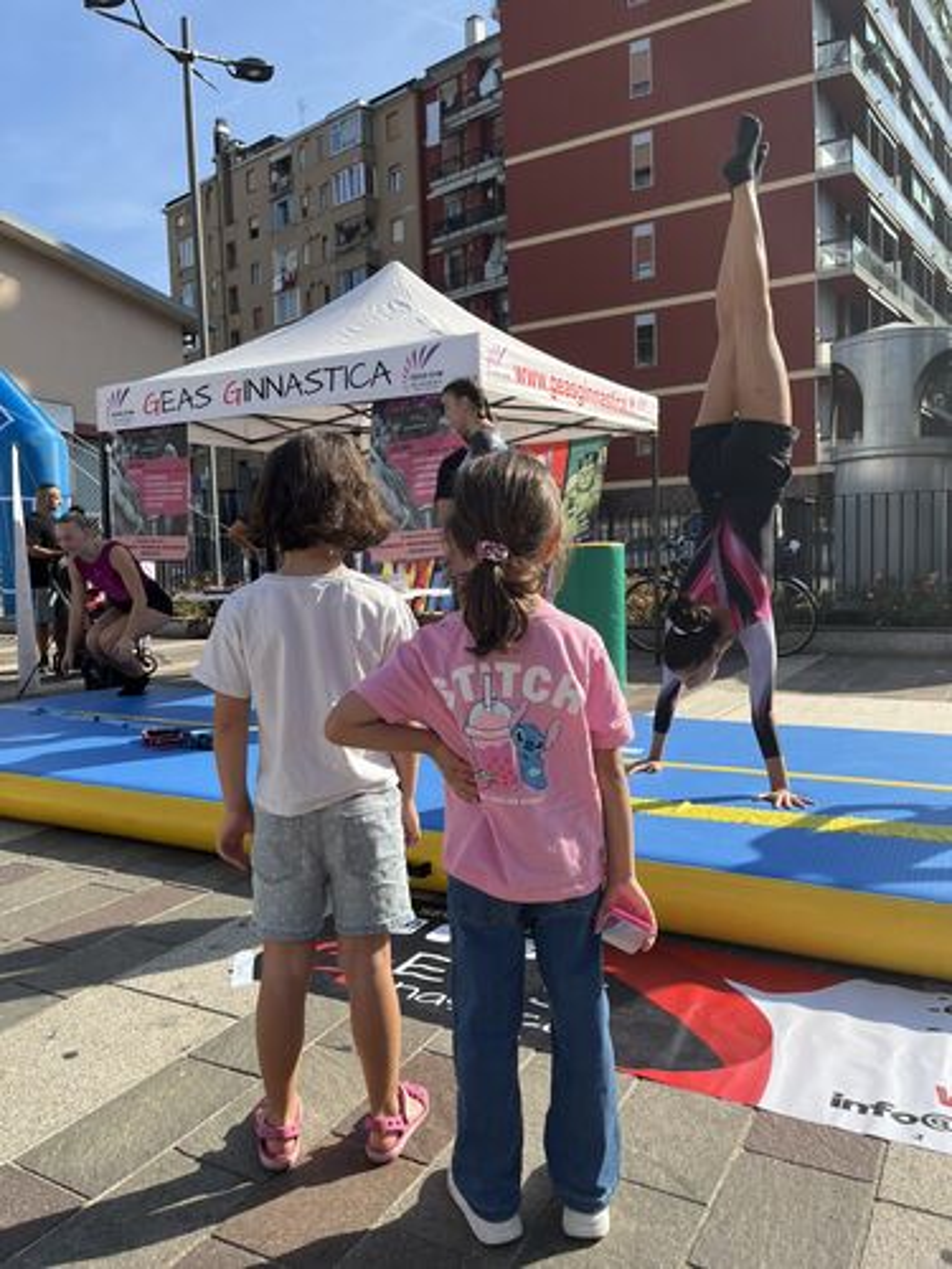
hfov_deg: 53.1
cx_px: 476
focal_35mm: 26
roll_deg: +3.1
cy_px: 634
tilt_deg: -4.2
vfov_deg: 67.3
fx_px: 953
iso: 50
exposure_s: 1/2222
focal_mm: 5.1
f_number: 1.6
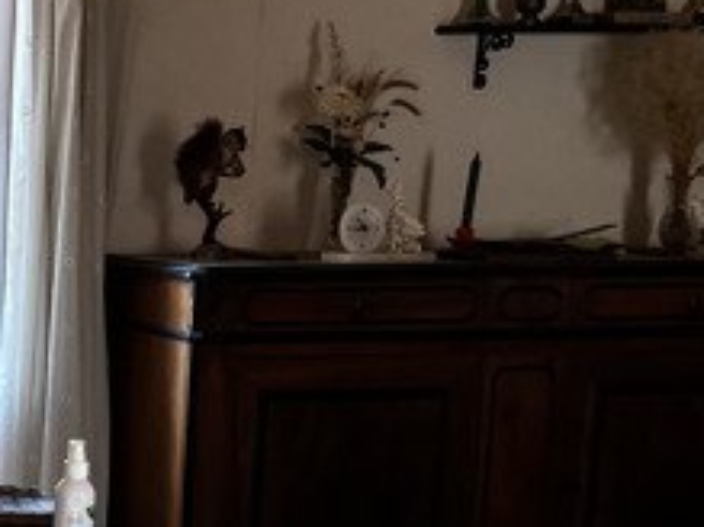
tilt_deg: -9.1
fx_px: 1931
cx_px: -521
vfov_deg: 15.4
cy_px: 456
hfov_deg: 17.3
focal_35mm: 95
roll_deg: +0.5
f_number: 1.6
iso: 125
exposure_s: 1/121
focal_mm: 5.1
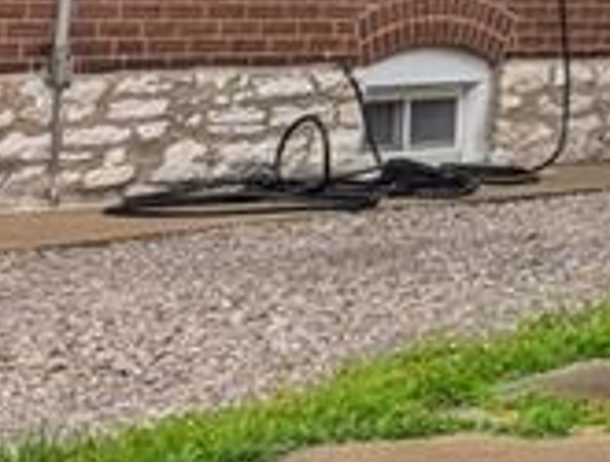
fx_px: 2618
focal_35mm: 148
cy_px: -517
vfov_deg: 9.3
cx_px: 1806
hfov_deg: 10.0
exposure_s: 1/231
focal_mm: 6.9
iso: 39
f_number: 1.68
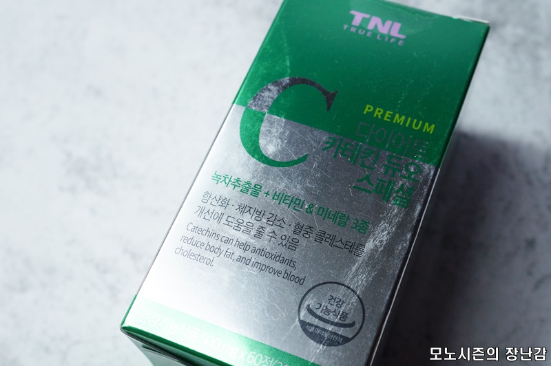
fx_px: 688
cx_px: 276
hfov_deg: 43.6
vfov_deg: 29.8
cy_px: 183
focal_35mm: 45
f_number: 7.1
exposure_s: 1/200
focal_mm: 30
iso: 400
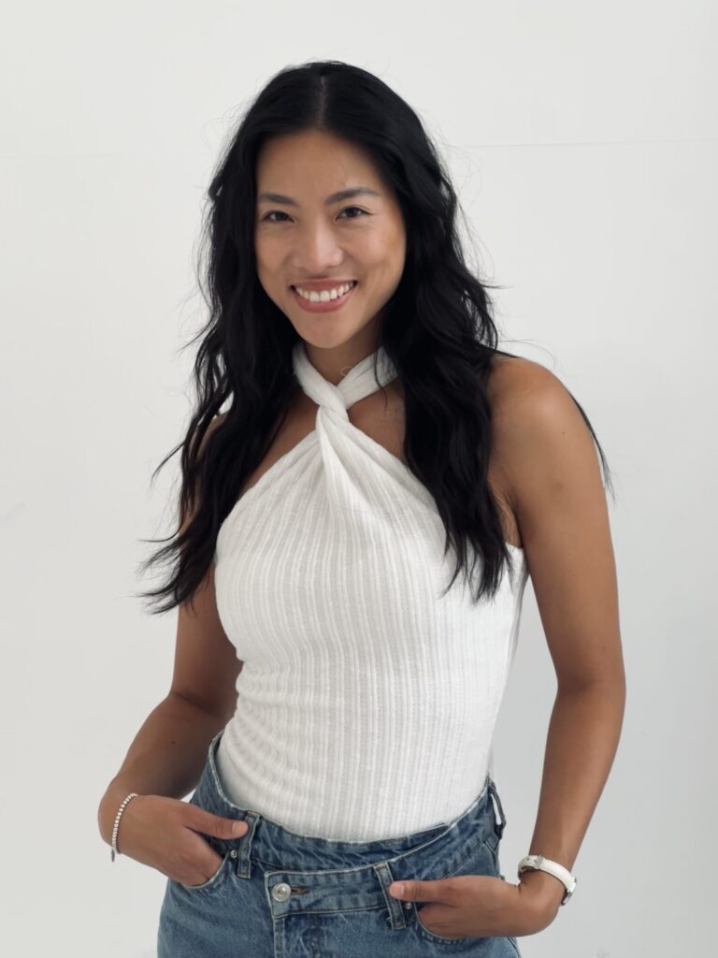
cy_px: 479
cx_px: 359
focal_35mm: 77
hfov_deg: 19.1
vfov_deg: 25.3
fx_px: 2129
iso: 125
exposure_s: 1/99
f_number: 2.8
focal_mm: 9
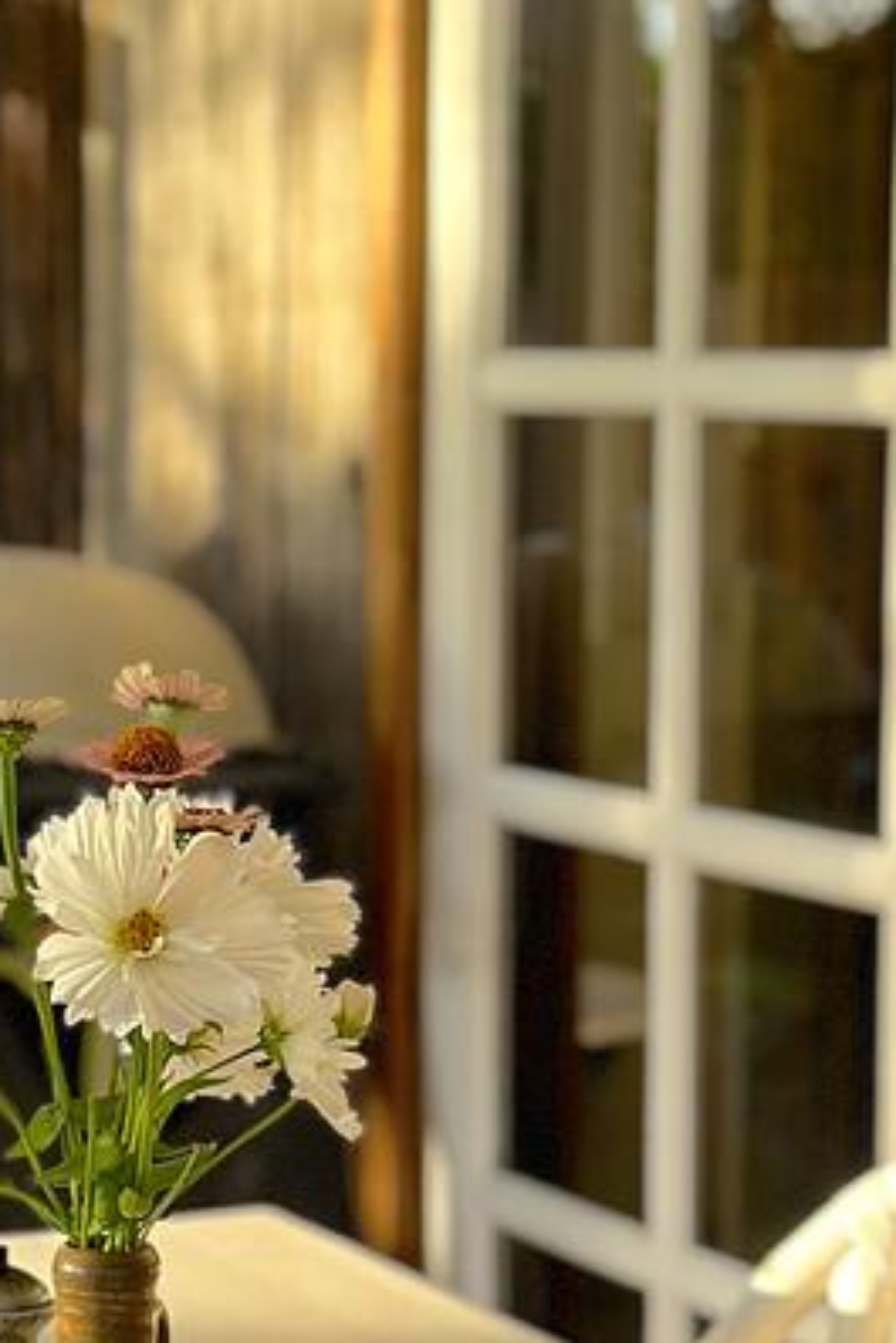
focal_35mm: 78
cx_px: 57
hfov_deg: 17.2
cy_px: 756
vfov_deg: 26.0
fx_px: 2909
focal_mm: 6.86
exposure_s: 1/171
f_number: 1.78
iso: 125
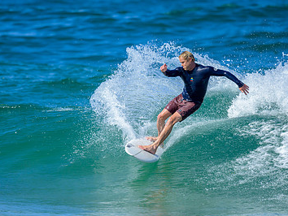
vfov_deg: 1.2
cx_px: 146
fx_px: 10490
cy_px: 123
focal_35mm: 1260
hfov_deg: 1.6
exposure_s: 1/2500
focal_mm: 800
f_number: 6.3
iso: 450
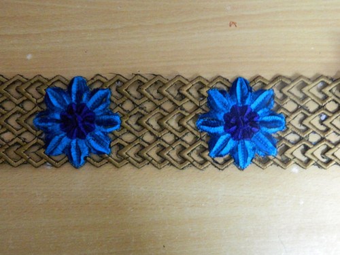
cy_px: 128
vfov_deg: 45.4
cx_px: 170
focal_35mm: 31
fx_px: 304
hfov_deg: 58.4
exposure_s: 1/5
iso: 800
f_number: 3.2
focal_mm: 5.6
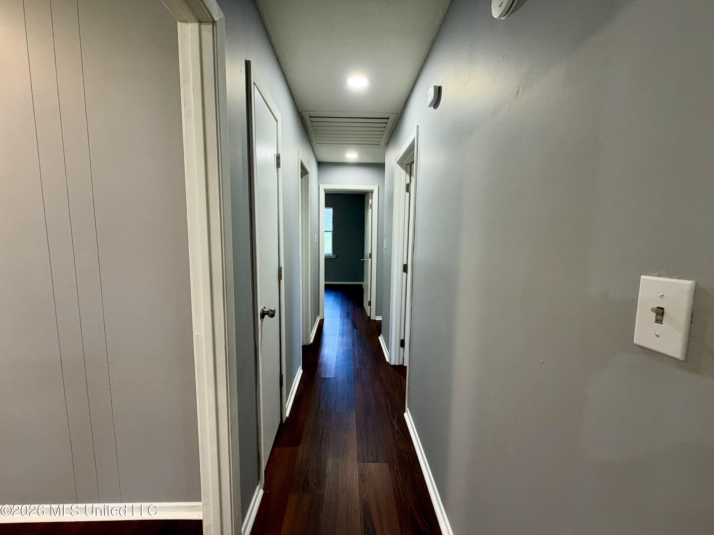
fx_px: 289
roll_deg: -0.8
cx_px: 357
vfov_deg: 85.7
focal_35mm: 14
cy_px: 268
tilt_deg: -5.9
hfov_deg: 102.1
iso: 250
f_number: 2.2
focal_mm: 2.22
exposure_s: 1/60
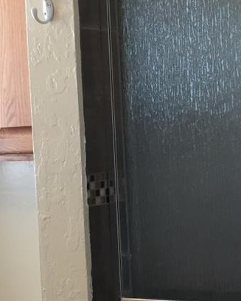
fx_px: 926
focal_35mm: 104
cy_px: 174
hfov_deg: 14.6
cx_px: 232
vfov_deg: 18.4
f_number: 2.2
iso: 64
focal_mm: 4.15
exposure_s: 1/30
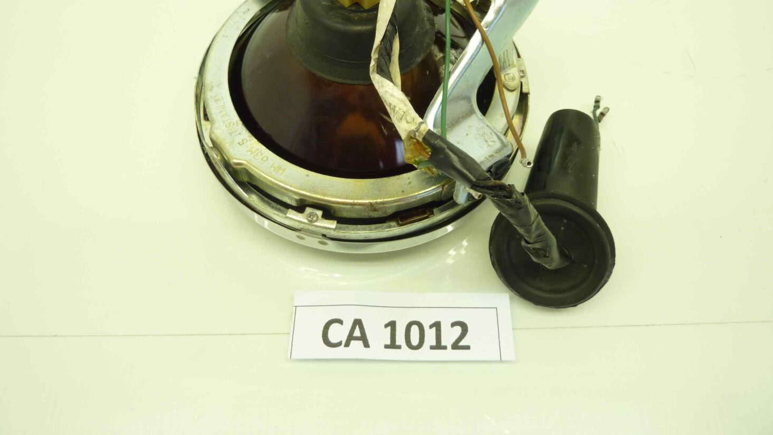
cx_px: 388
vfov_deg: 40.9
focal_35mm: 28
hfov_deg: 67.9
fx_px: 574
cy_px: 138
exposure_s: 1/20
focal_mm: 4.1
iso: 80
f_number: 3.3
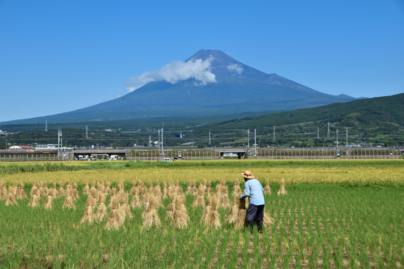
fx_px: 774
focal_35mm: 69
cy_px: 134
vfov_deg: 19.7
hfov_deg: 29.2
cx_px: 202
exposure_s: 1/1000
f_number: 6.3
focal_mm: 46
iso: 100
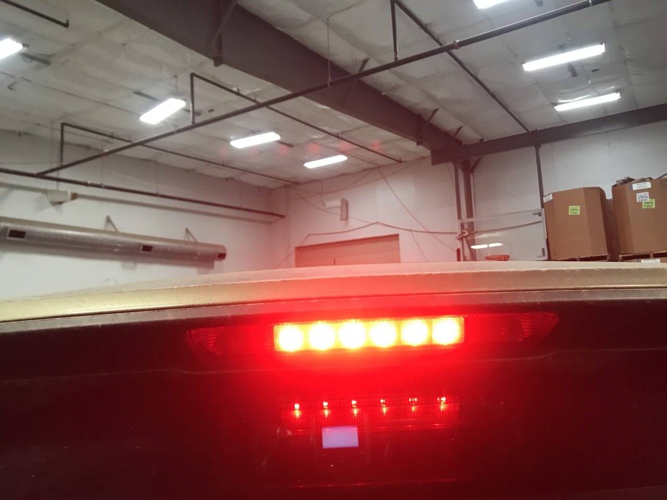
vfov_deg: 49.7
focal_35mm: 28
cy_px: 250
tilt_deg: +6.0
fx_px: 540
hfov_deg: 63.4
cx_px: 334
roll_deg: +3.4
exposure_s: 1/20
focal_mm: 3.99
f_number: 1.8
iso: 40
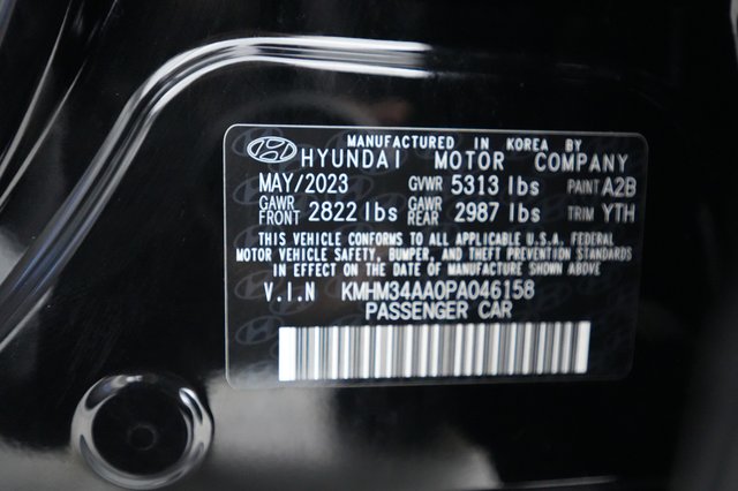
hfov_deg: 65.5
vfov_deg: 46.4
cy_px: 246
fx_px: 574
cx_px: 369
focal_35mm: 28
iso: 12800
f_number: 2.8
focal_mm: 28
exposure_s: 1/50
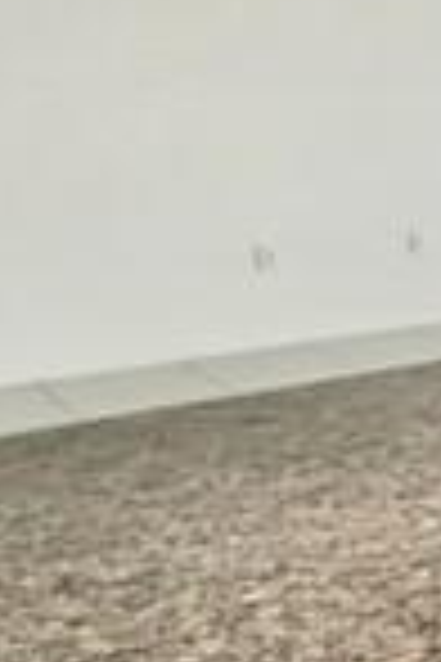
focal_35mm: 59
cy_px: 288
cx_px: 1287
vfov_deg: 33.9
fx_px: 1084
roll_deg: -0.3
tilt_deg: -11.3
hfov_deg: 11.9
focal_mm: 1.57
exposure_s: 1/165
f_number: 1.8
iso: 32
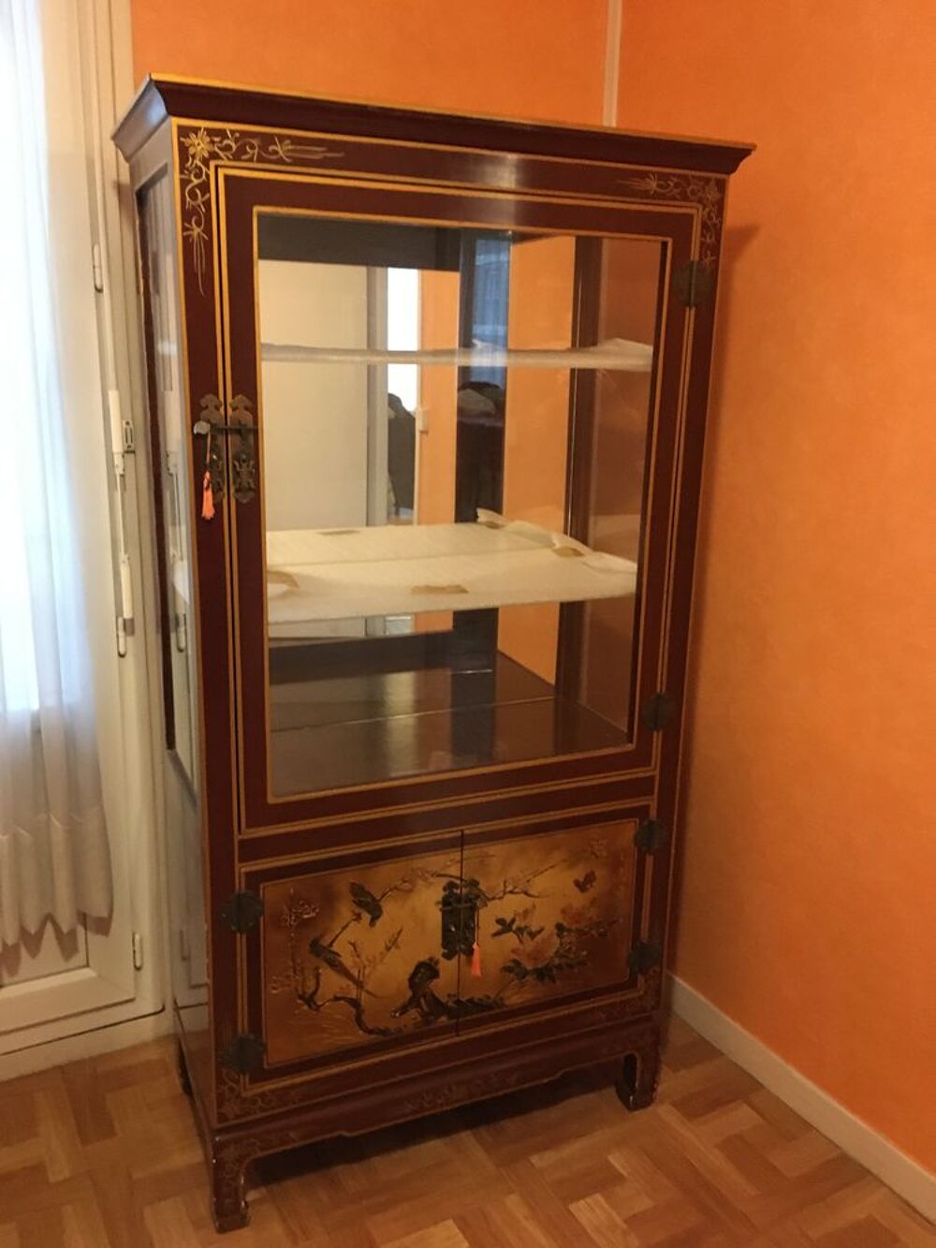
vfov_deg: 61.7
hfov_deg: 48.2
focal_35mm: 29
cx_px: 468
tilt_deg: -12.6
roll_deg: -1.0
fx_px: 1045
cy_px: 624
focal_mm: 4.15
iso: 320
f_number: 2.2
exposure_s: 1/17
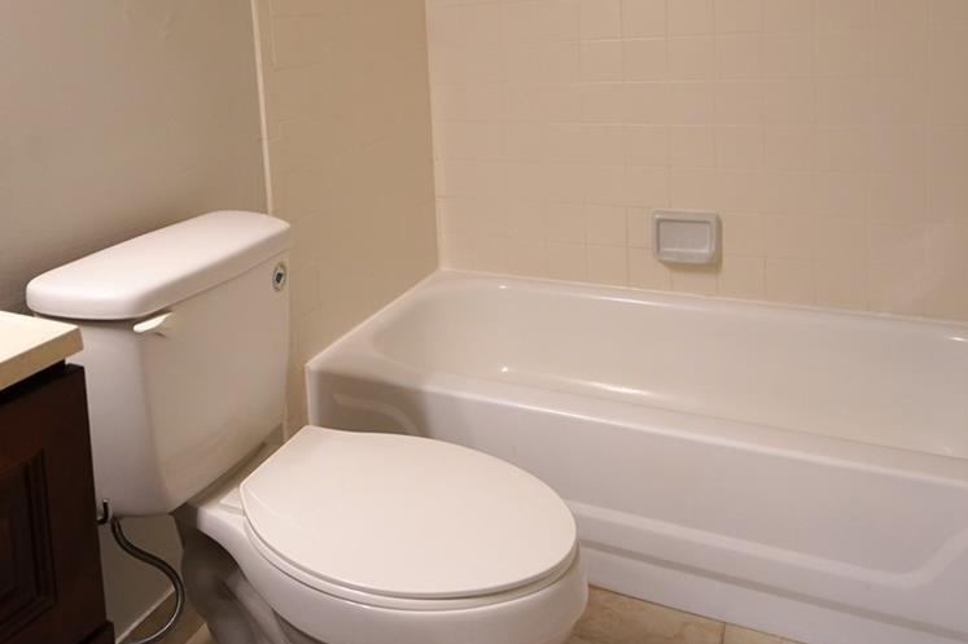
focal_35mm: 30
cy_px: 110
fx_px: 806
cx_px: 352
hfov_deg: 61.0
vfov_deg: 41.3
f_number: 4
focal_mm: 14
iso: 1600
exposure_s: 1/160
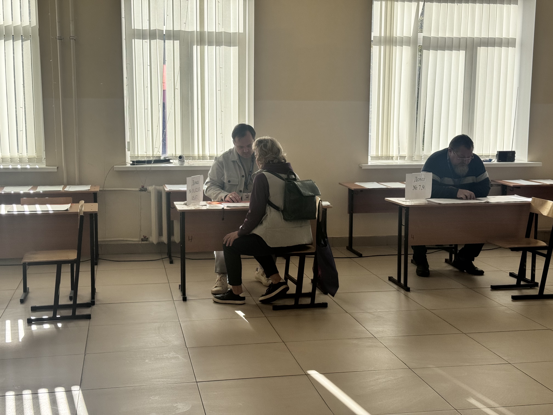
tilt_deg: -7.0
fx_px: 767
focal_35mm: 48
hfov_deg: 39.7
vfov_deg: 30.3
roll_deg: -0.4
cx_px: 276
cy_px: 208
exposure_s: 1/1637
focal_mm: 6.76
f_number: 1.78
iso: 64
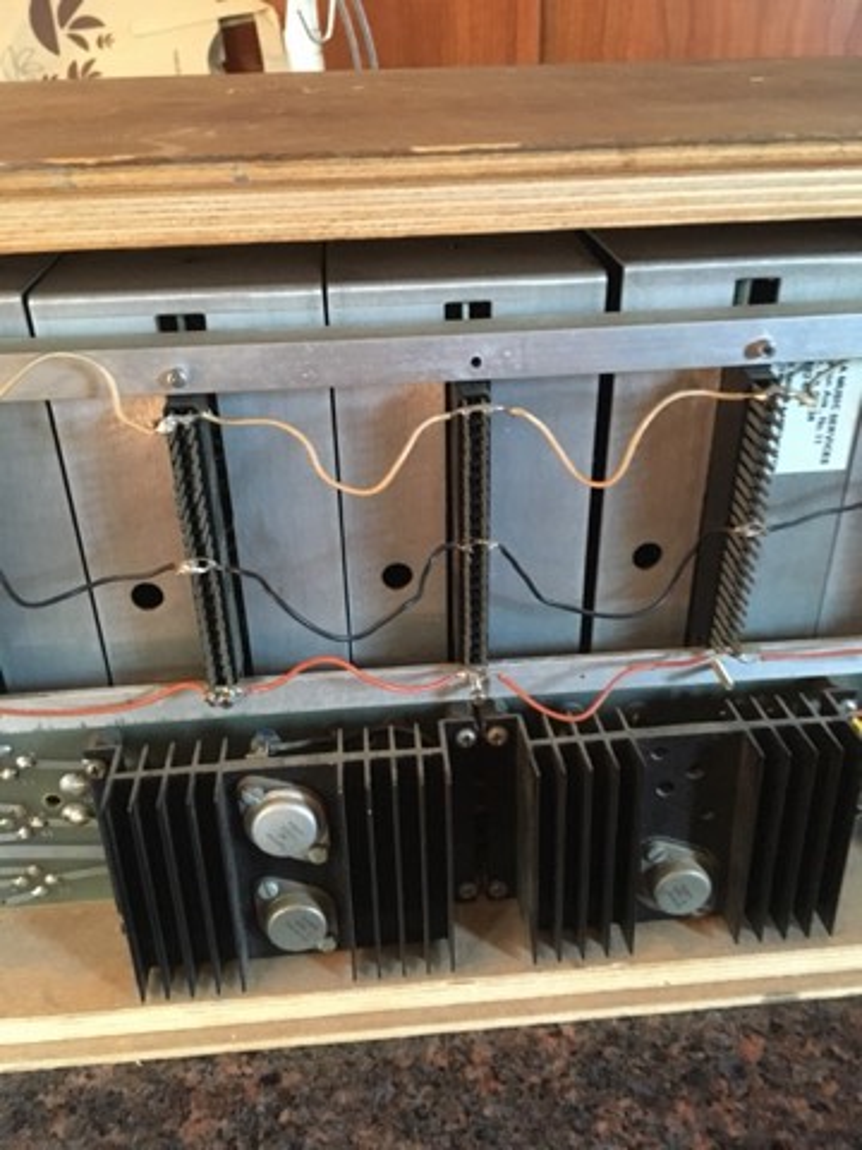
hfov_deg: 48.2
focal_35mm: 29
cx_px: 431
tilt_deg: -31.1
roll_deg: +2.6
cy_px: 575
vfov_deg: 61.7
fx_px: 963
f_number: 2.2
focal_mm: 4.15
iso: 250
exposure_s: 1/15
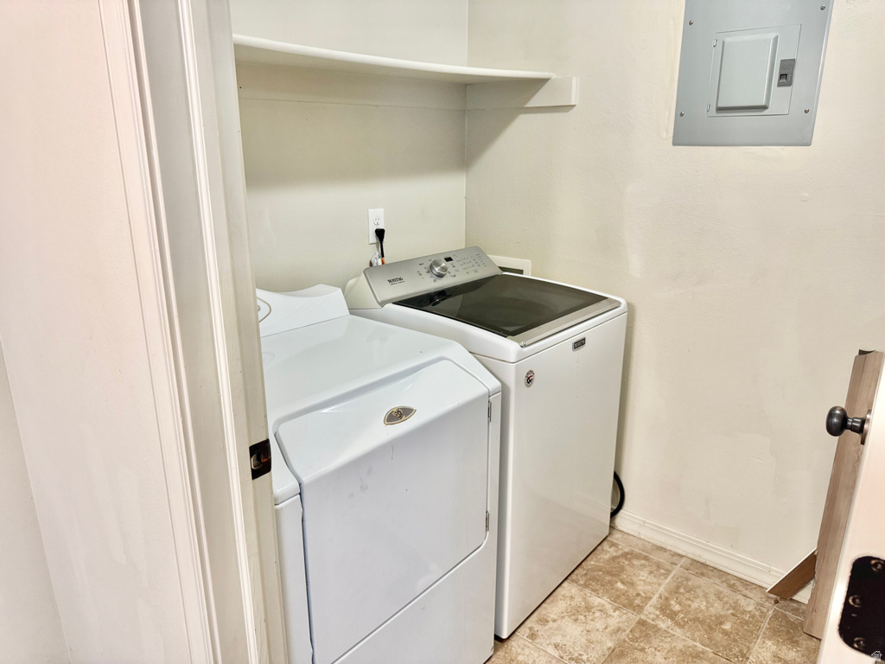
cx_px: 442
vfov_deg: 56.8
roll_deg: +0.8
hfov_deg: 71.6
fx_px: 614
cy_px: 332
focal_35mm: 24
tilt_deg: -16.8
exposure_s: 1/60
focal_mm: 6.76
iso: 250
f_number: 1.78
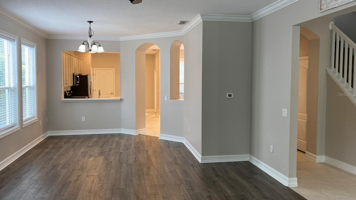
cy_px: 94
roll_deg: -0.4
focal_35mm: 29
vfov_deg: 40.2
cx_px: 177
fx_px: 274
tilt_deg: -3.6
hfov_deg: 66.1
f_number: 1.8
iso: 64
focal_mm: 4.25
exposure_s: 1/60
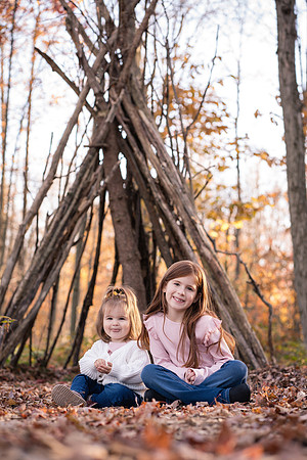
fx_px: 1087
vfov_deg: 23.9
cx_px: 154
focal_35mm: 85
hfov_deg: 16.1
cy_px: 230
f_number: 4
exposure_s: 1/100
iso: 320
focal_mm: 85
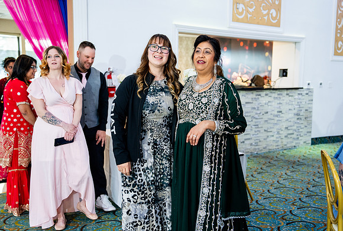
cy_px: 122
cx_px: 184
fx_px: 415
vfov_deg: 31.1
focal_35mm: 43
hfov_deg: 44.8
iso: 1600
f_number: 2.8
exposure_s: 1/125
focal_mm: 40
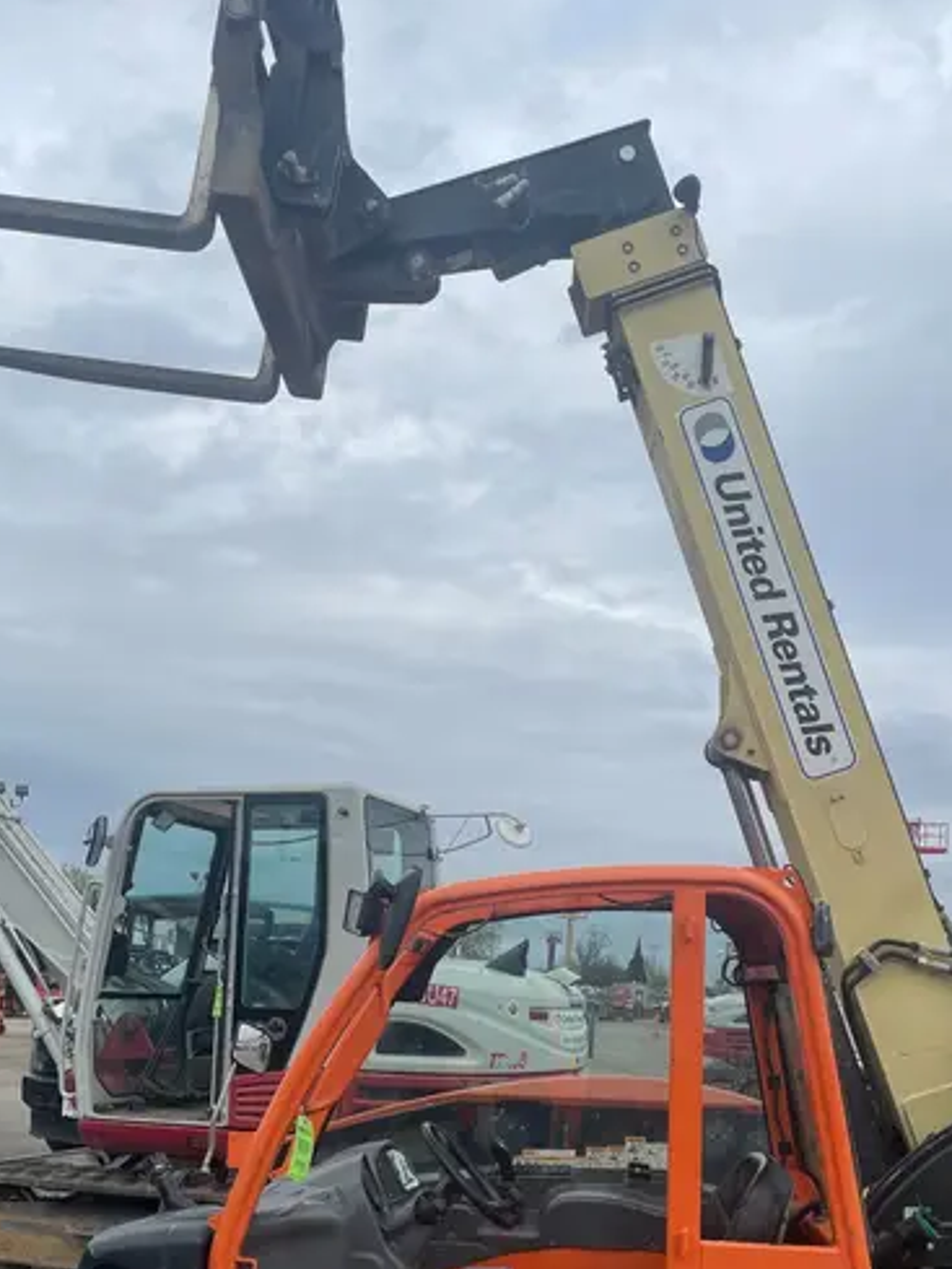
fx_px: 1429
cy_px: 899
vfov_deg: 46.7
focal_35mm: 39
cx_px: 423
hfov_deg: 36.8
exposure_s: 1/4831
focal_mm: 4.2
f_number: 1.6
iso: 32
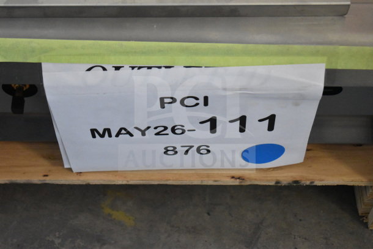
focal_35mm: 75
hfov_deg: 27.0
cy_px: 124
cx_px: 186
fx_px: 777
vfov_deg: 18.2
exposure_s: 1/100
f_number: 5.6
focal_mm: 50
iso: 6400
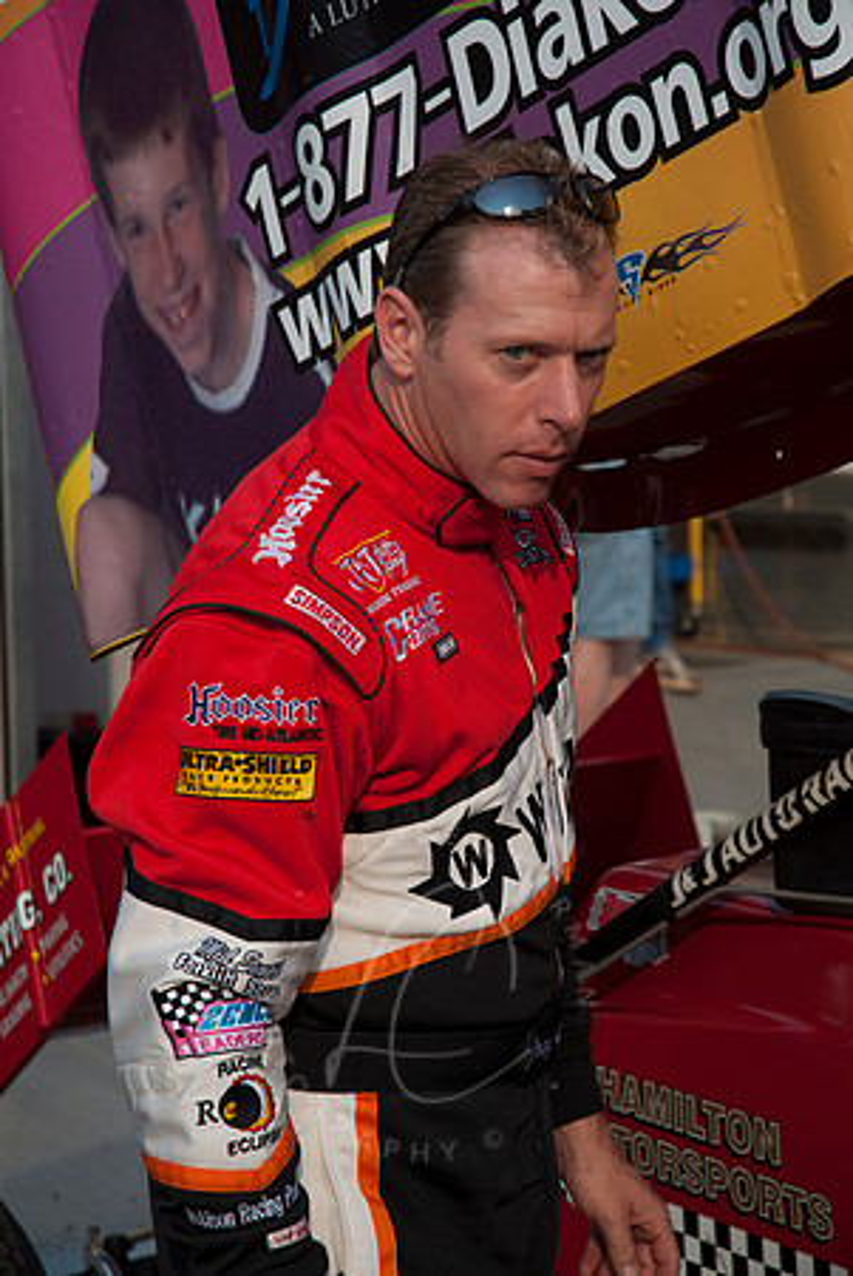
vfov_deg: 19.4
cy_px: 638
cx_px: 426
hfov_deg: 13.1
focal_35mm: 105
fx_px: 3723
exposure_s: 1/400
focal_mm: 70
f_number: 5.6
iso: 100
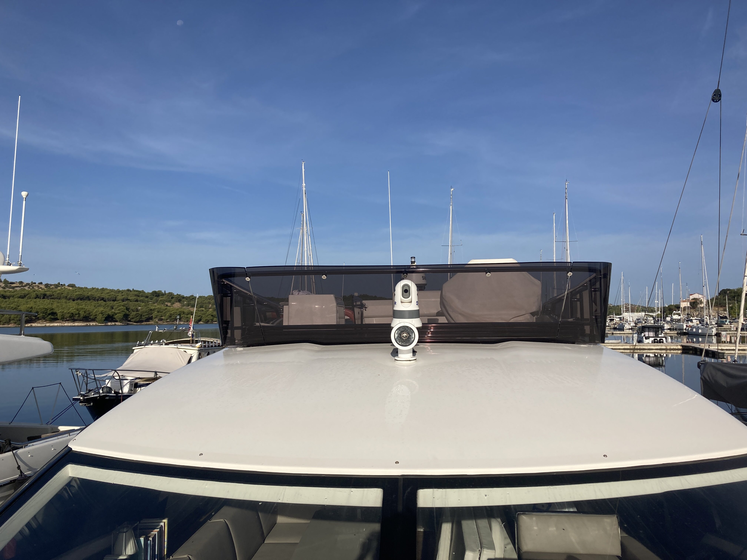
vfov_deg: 49.7
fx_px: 604
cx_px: 374
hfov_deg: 63.4
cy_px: 280
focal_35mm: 28
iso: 20
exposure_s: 1/4367
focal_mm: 3.99
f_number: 1.8
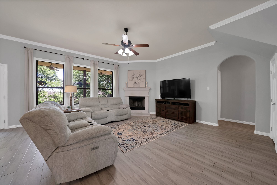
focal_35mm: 12
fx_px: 92
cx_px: 138
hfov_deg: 112.6
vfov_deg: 90.1
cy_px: 92
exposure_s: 1/10
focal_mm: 12
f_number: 9
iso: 640
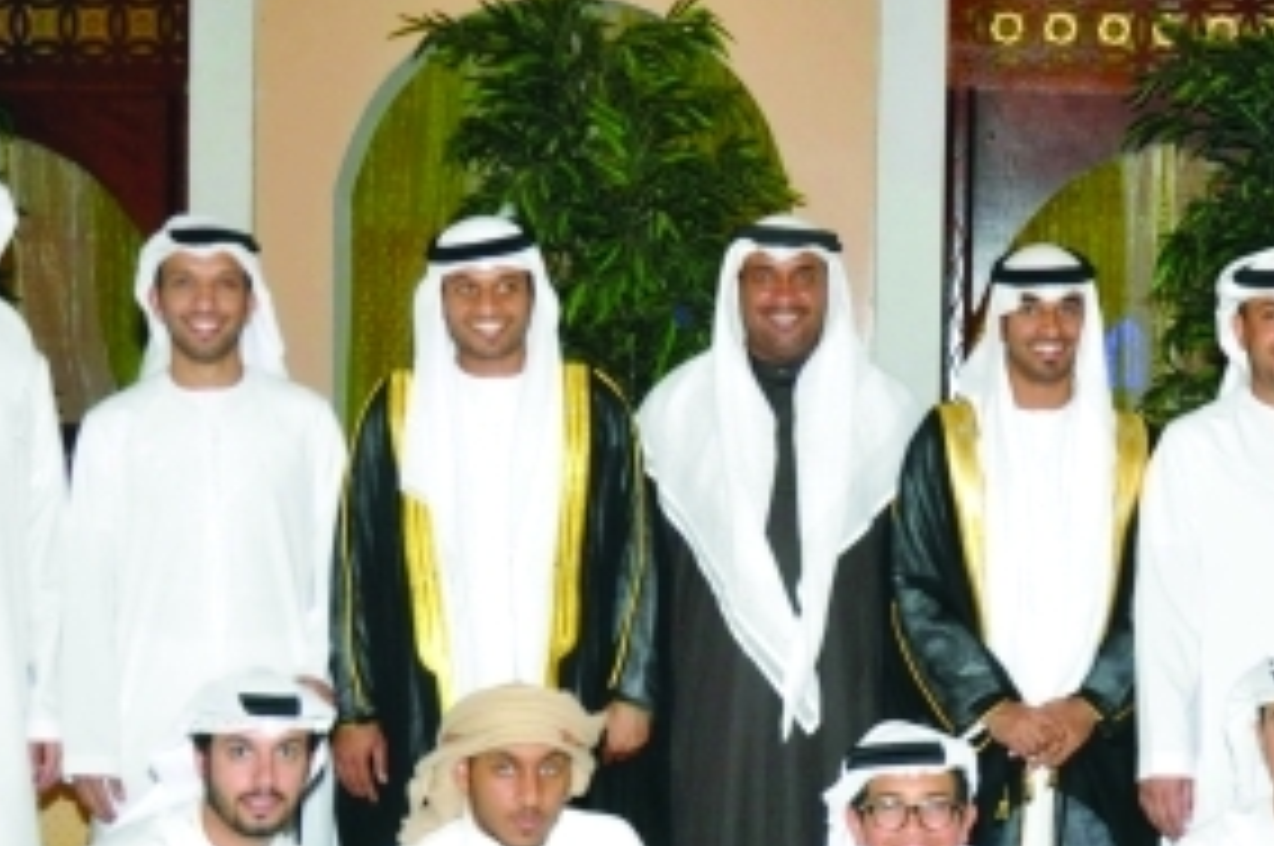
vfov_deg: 22.1
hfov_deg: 32.4
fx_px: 2156
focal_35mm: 61
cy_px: 605
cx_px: 918
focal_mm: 18
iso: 800
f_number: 3.5
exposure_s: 1/100
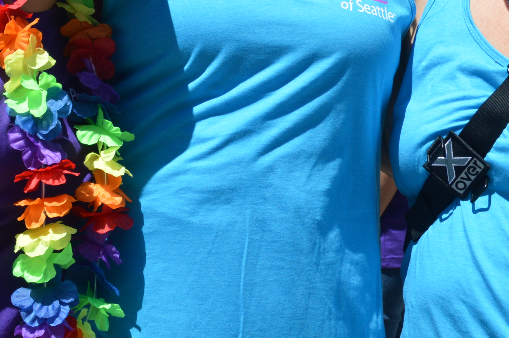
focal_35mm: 95
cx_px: 280
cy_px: -40
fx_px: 1342
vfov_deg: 14.0
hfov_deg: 21.5
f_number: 10
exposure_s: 1/320
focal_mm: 22
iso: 200
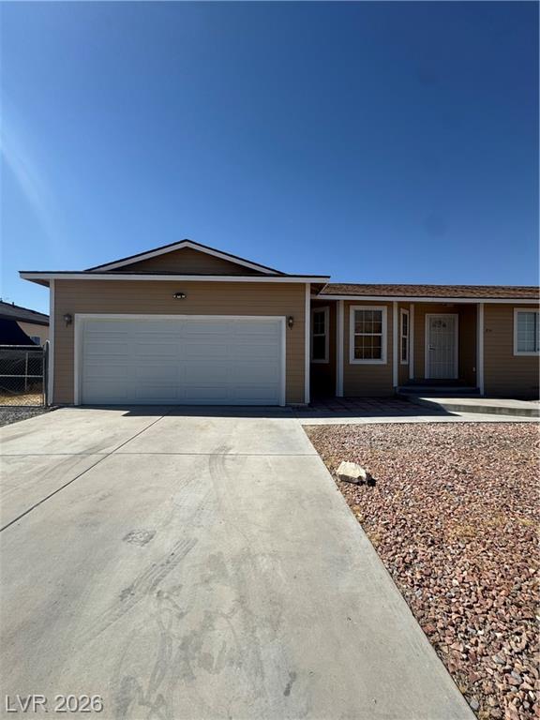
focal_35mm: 14
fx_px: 291
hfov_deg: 85.7
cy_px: 360
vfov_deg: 102.1
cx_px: 270
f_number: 2.2
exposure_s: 1/3106
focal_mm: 2.22
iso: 50
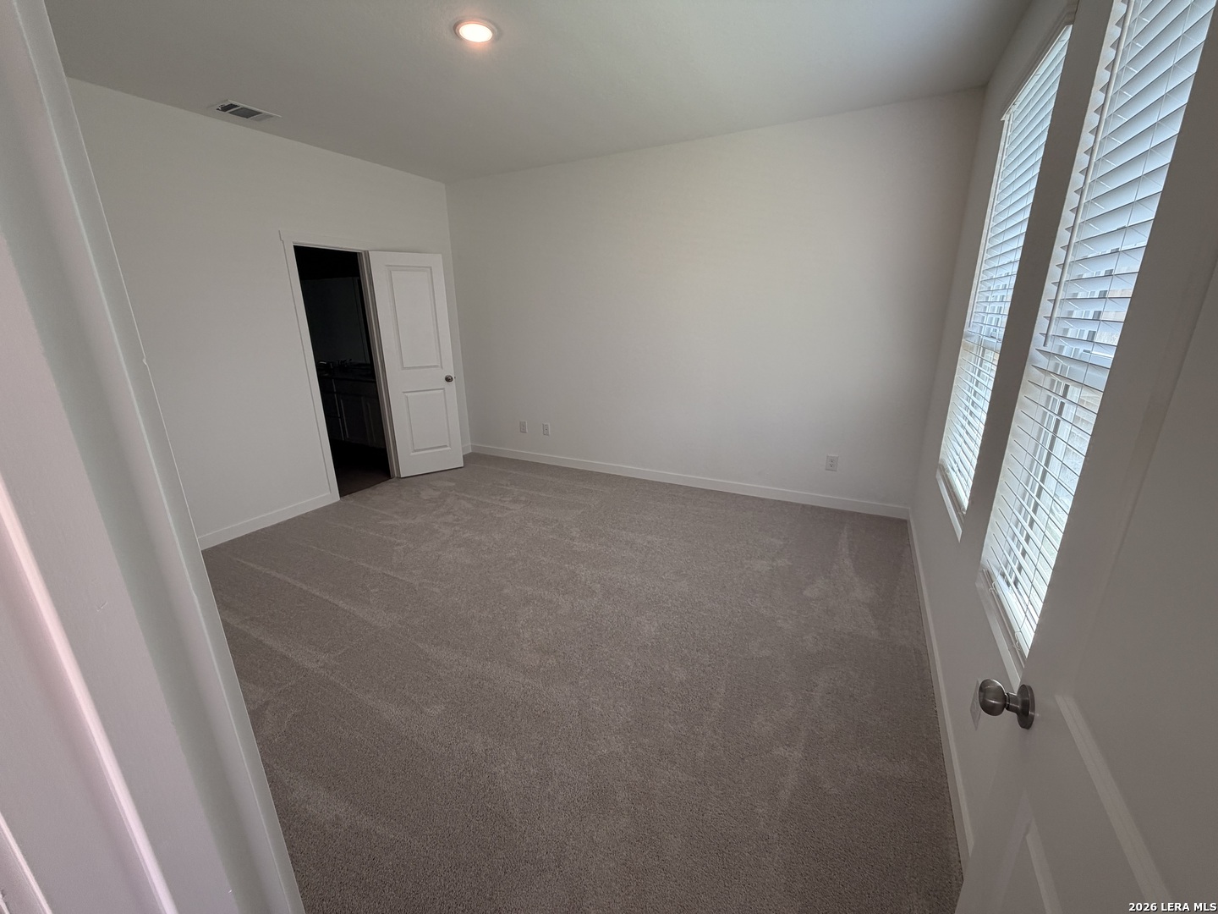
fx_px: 493
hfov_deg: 102.1
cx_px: 609
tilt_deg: -17.3
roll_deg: +0.7
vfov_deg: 85.7
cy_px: 457
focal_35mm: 14
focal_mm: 2.22
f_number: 2.2
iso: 64
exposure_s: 1/120
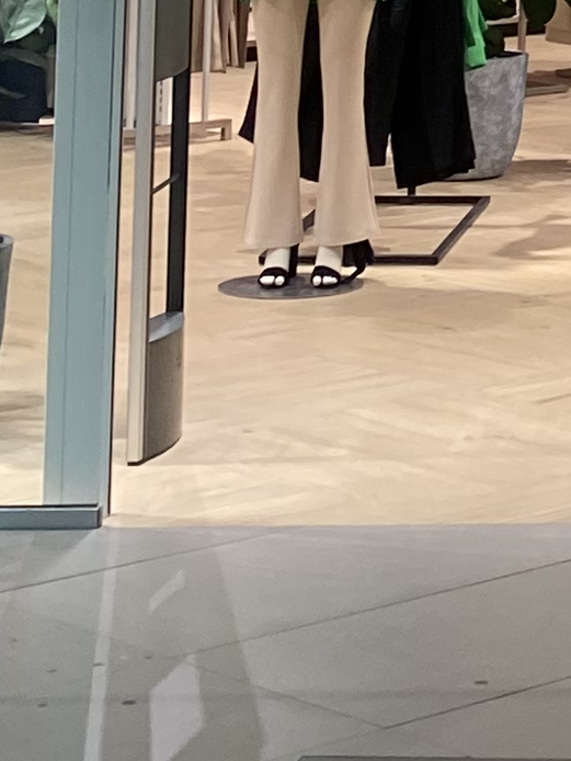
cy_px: -465
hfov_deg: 9.2
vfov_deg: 12.3
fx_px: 3319
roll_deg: -3.3
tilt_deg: +1.5
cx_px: 1179
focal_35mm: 151
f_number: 1.8
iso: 125
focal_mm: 4.25
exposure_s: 1/100
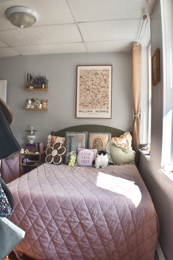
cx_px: 86
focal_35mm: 34
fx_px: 249
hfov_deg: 38.4
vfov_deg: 55.1
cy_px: 130
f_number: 5.6
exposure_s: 1/250
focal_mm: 23
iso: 320
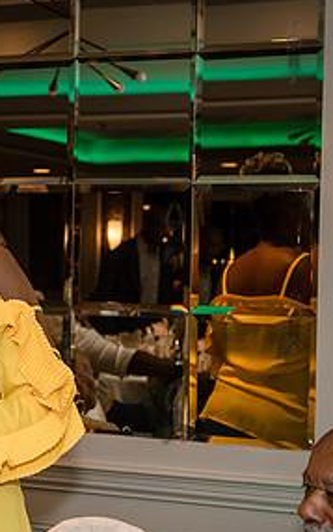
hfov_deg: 12.4
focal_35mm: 103
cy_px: 321
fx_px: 1494
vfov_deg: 20.2
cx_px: -67
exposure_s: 1/200
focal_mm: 38
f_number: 3.5
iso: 1600
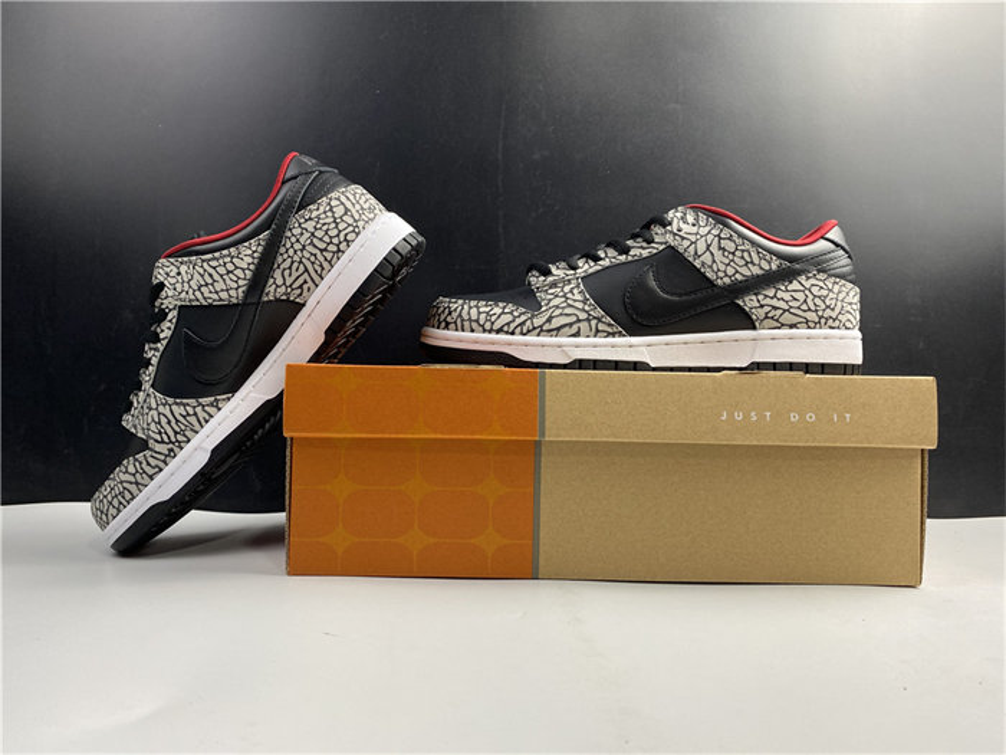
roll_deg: -0.1
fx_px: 756
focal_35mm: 26
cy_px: 378
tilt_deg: +3.3
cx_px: 503
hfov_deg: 67.3
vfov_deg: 53.1
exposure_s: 1/100
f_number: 1.8
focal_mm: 4.25
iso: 80
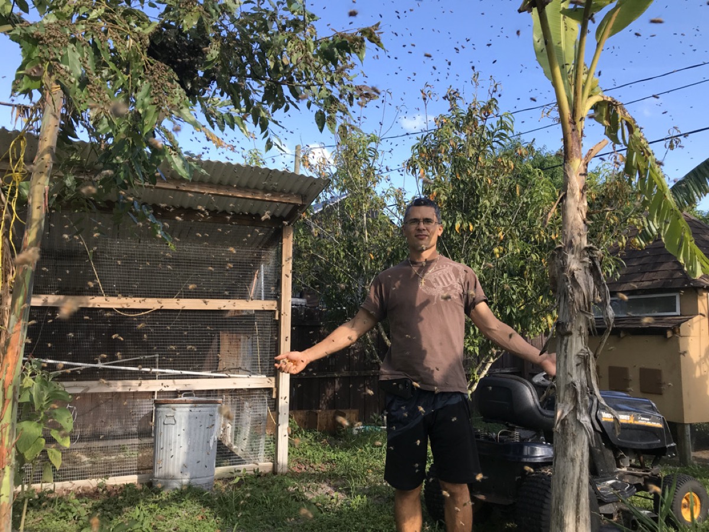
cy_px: 266
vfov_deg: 49.7
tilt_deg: +4.2
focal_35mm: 28
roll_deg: -1.0
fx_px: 573
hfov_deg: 63.4
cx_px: 354
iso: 20
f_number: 1.8
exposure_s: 1/618
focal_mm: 3.99
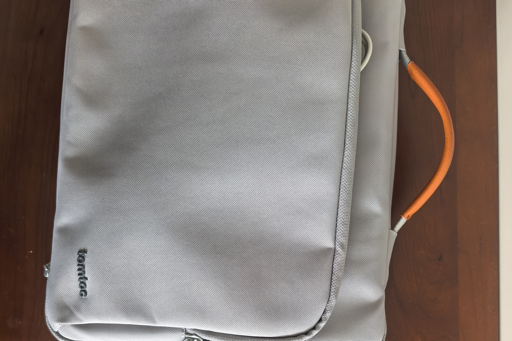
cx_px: 260
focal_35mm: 34
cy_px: 276
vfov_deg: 37.4
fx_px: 484
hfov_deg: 55.8
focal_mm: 6.98
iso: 2000
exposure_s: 1/587
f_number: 1.4
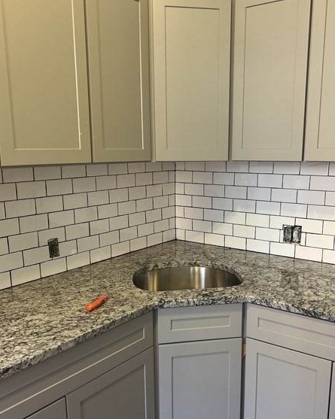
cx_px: 190
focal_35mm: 35
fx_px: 434
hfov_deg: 42.1
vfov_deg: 51.4
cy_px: 241
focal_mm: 5.7
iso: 100
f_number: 1.5
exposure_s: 1/60
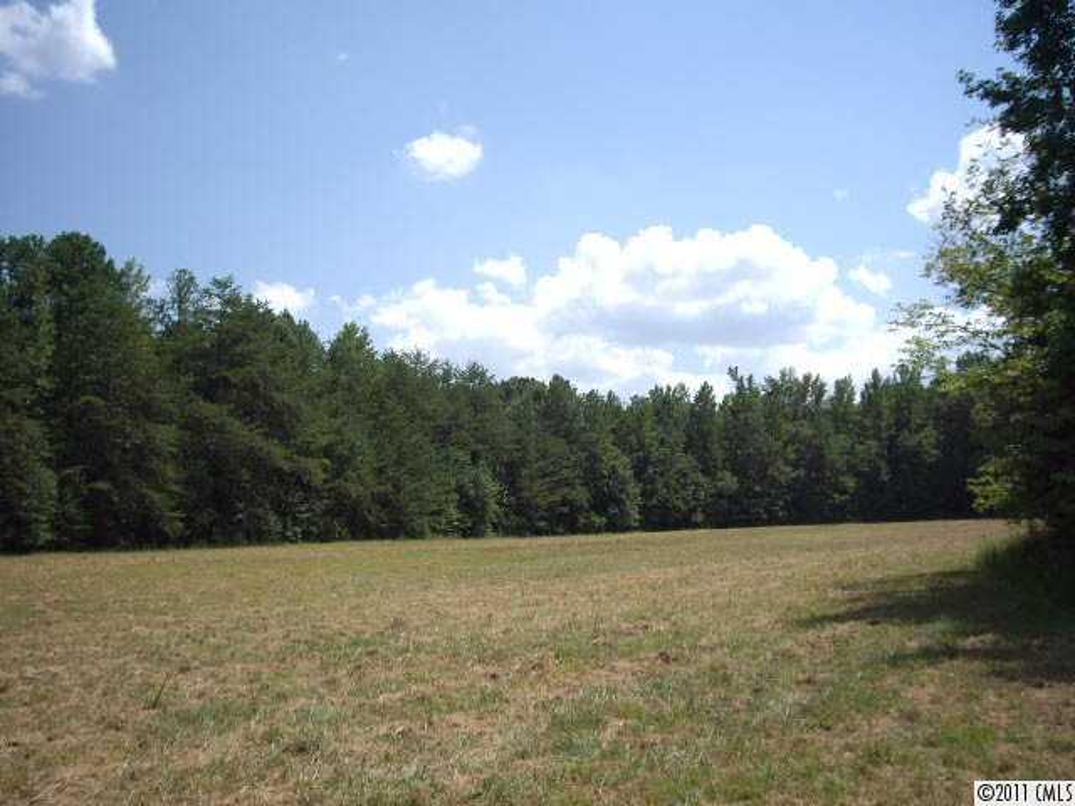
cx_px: 538
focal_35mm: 38
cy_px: 403
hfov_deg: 49.0
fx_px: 1180
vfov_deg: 37.7
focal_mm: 6.2
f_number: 4.3
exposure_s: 1/1000
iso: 100
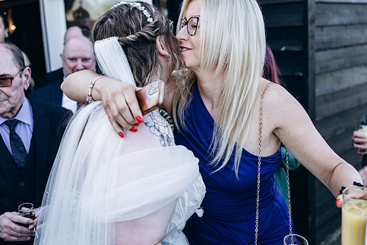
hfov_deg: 46.4
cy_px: 115
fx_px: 428
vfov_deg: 31.9
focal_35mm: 42
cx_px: 191
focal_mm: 35
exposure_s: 1/200
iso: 100
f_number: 2.8
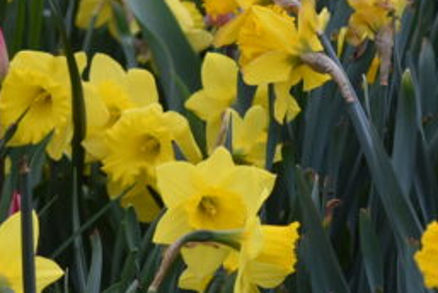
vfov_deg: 3.6
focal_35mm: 378
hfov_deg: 5.4
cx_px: -104
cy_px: 250
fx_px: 4604
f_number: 3.5
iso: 100
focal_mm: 60
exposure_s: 1/200
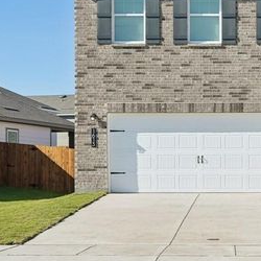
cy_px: 93
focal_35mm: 51
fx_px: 435
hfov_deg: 31.0
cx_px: 259
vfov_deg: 33.2
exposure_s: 1/250
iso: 50
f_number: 8
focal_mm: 30
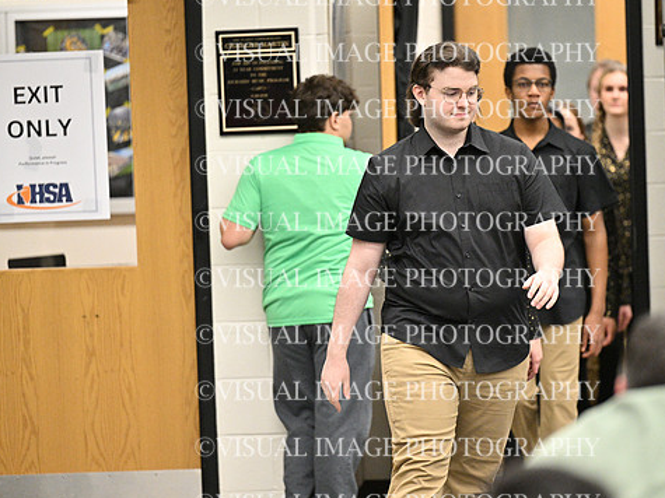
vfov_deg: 6.3
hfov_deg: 8.4
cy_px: 250
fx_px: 4513
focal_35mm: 235
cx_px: 398
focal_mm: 200
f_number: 2.8
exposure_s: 1/500
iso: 6400
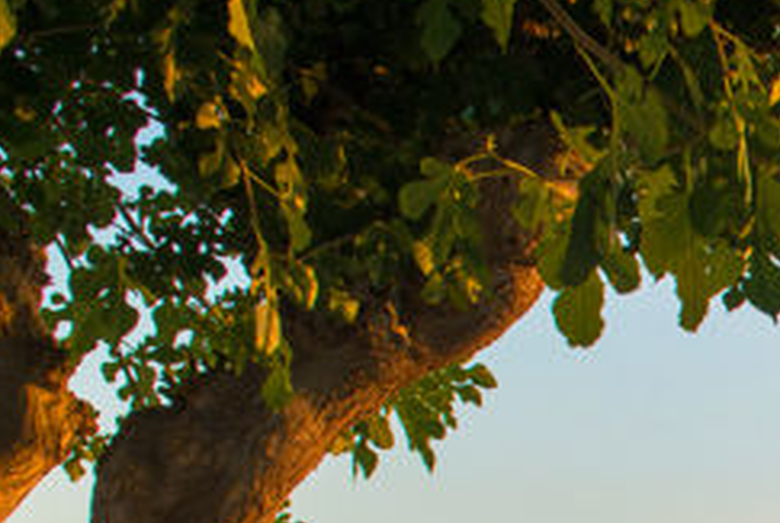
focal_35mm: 101
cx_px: 1422
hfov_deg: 16.6
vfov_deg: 12.8
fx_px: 2192
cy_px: 818
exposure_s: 1/60
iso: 200
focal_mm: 24
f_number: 11
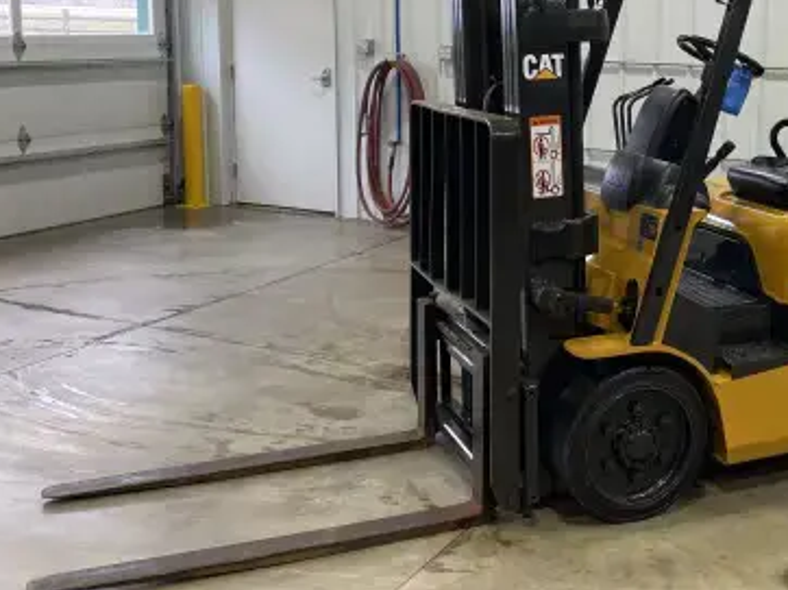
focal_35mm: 46
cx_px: 627
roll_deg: -1.0
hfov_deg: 39.7
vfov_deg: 31.1
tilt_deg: -7.9
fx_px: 1046
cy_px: 174
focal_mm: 4.2
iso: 64
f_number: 1.6
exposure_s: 1/120
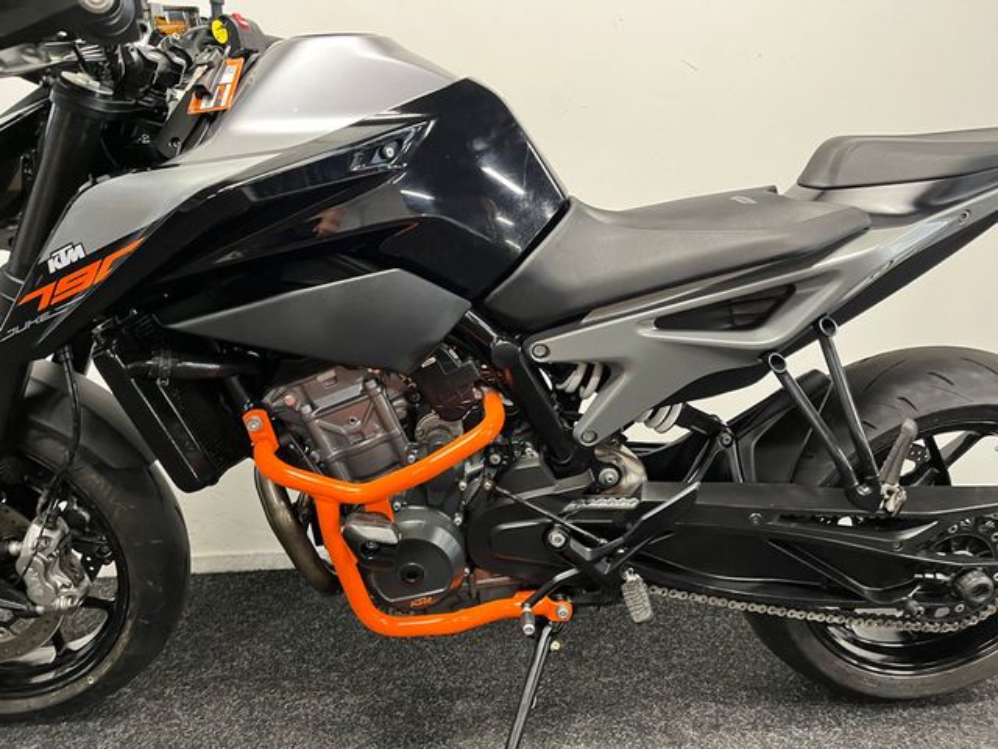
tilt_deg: -13.7
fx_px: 750
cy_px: 374
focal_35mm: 26
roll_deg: -1.5
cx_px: 499
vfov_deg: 53.1
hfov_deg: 67.3
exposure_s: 1/33
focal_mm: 5.1
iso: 400
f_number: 1.6
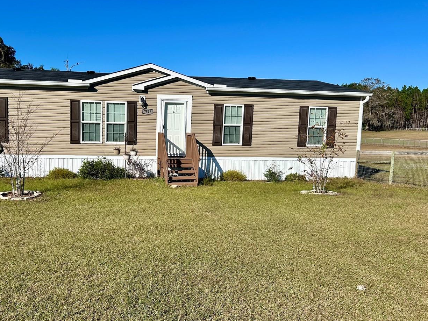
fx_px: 420
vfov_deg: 41.8
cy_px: 166
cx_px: 154
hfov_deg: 53.2
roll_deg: -1.0
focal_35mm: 34
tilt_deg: -7.1
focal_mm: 5.7
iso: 50
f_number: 1.5
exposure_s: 1/6579
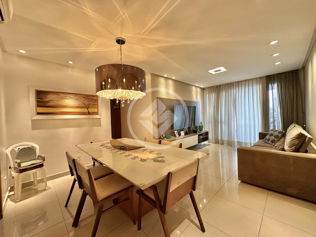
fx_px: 128
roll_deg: +2.3
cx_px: 158
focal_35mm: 14
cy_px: 118
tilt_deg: -0.6
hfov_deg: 102.1
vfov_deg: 85.7
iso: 250
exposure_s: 1/60
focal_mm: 2.22
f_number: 2.2
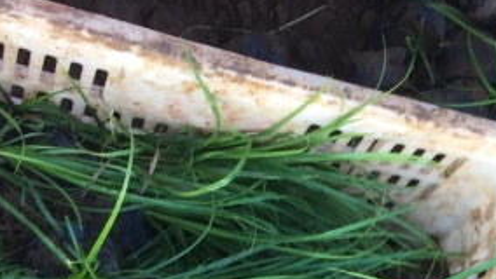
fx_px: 1171
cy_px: 474
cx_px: 433
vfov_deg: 12.6
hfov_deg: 23.4
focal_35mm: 89
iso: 32
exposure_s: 1/100
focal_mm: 4.15
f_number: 2.2
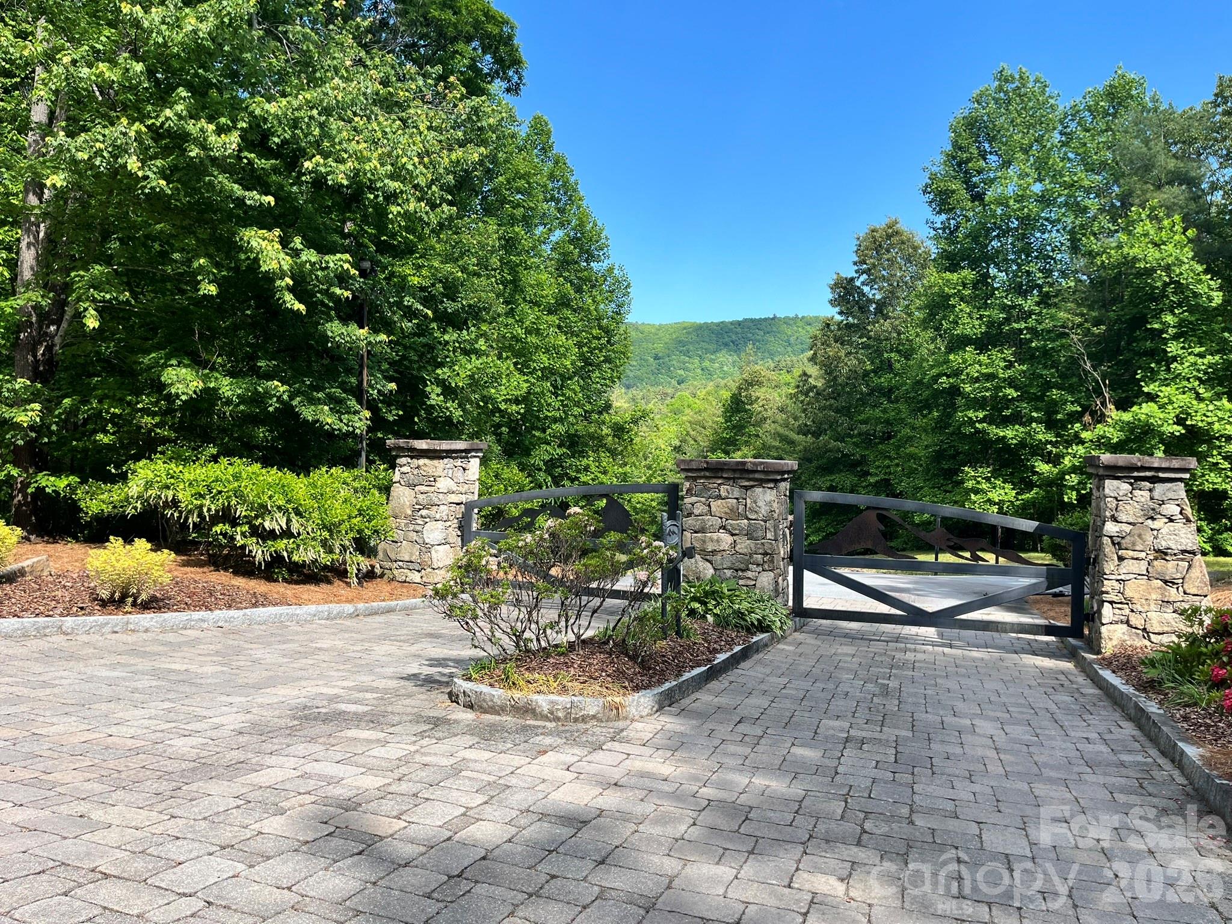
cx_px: 616
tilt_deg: -0.7
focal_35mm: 26
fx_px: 925
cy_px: 462
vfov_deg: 53.1
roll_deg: -1.5
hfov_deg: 67.3
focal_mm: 5.1
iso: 50
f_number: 1.6
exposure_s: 1/1441
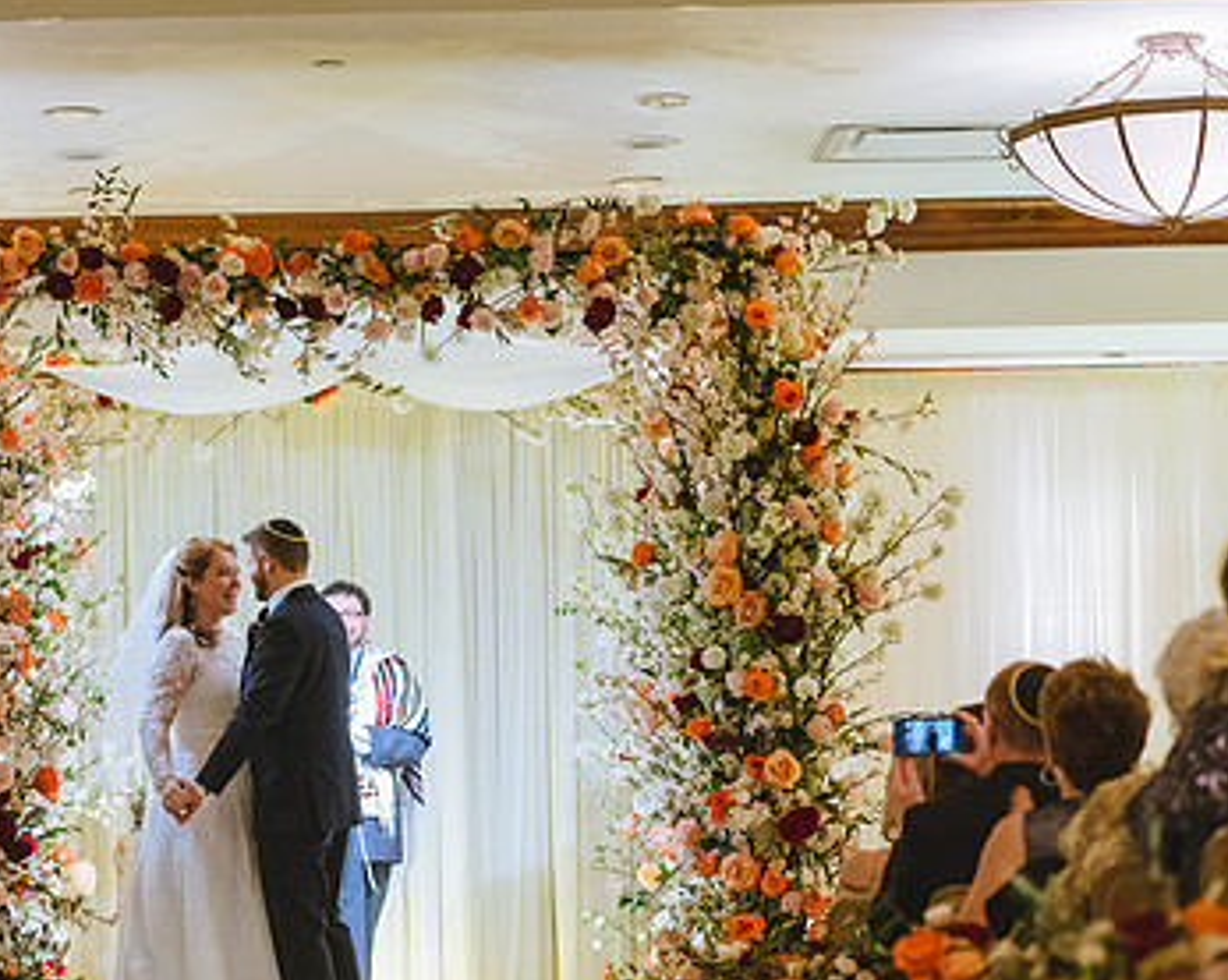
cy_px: 732
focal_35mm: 128
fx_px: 4648
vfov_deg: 12.0
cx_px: 271
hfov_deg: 15.0
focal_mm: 70
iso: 3200
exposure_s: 1/160
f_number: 2.8
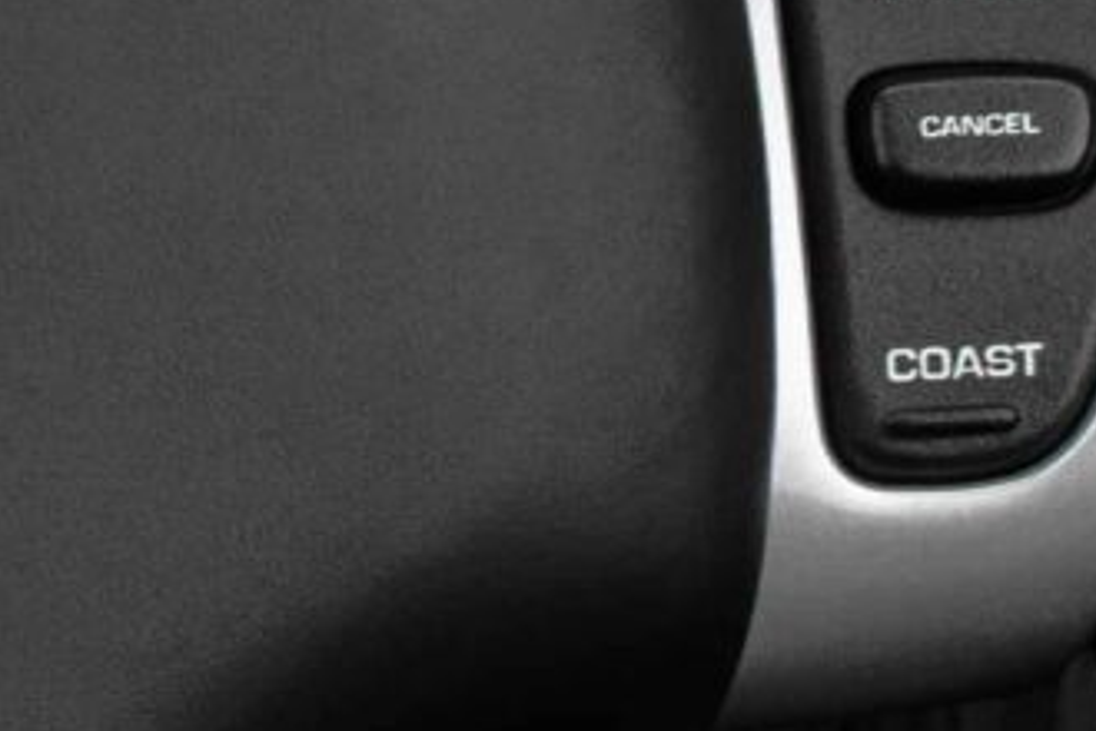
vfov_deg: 3.4
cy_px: -138
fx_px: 12417
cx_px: -588
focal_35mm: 408
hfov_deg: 5.0
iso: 500
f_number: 6.3
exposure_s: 1/125
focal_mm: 35
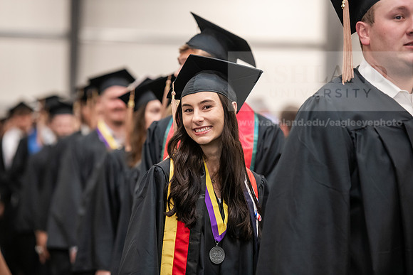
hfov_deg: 13.2
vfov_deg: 8.9
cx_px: 206
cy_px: 138
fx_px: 1779
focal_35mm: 155
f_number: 3.2
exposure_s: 1/200
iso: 2500
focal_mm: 155
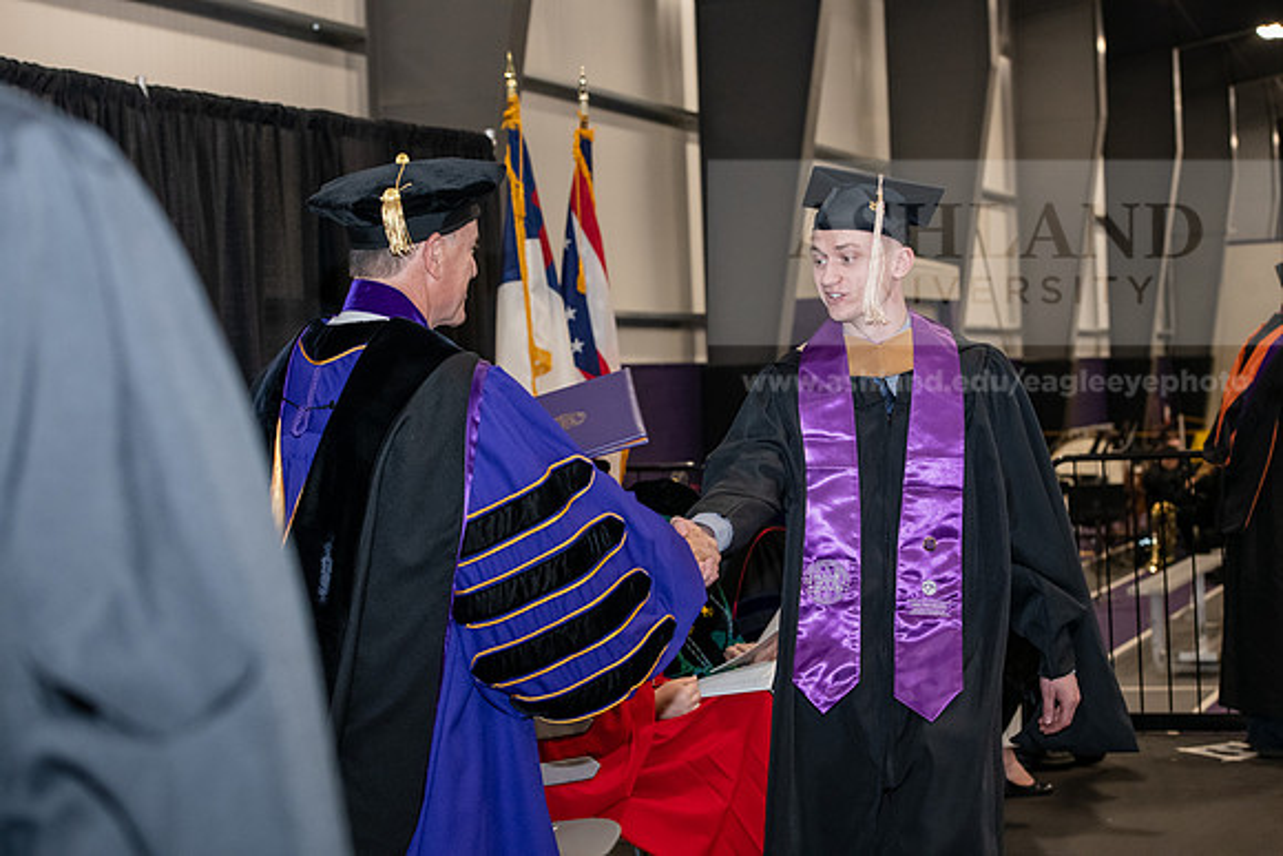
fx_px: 2495
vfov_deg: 19.5
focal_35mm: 70
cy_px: 428
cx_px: 642
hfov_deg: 28.8
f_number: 5.6
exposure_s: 1/200
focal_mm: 70
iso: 2500
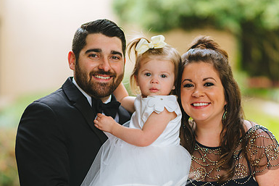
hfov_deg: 16.0
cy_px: 131
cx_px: 159
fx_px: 992
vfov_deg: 10.7
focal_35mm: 128
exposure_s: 1/400
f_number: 2
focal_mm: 85
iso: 200
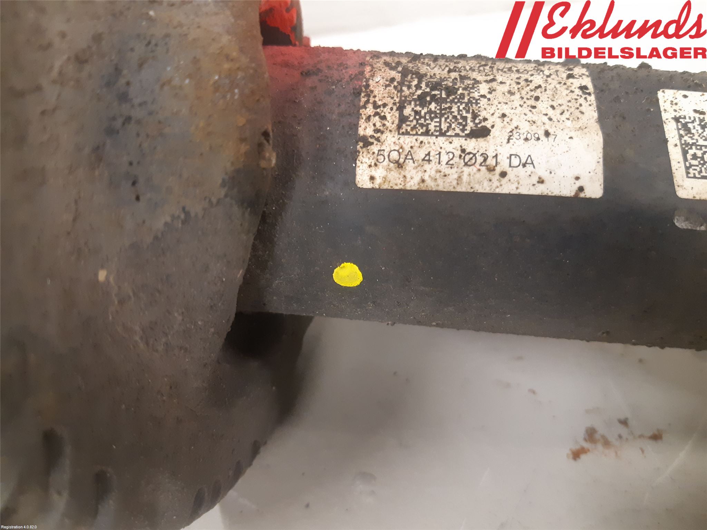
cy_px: 265
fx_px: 531
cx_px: 354
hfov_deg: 67.3
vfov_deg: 53.1
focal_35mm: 26
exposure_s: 1/25
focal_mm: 3.93
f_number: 1.7
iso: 250
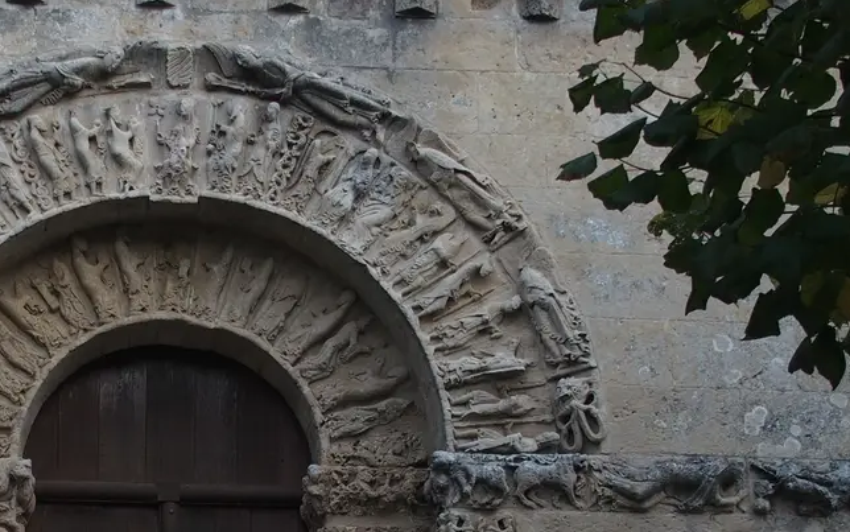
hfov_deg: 25.5
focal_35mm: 80
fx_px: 1854
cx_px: 195
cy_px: 569
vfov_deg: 15.9
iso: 100
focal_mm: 8.1
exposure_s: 1/50
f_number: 2.8
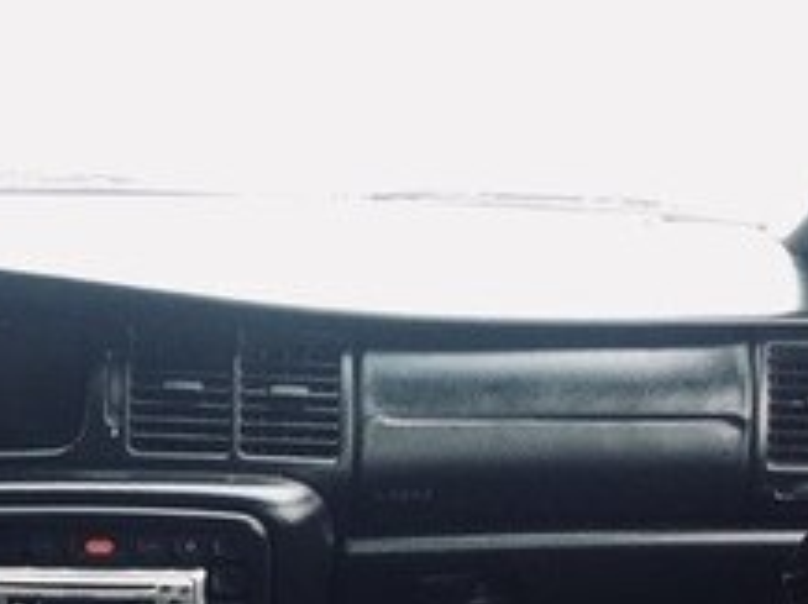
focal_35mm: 88
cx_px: 300
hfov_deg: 22.2
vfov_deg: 15.9
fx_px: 2052
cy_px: 784
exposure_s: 1/33
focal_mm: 4.15
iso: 80
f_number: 2.2
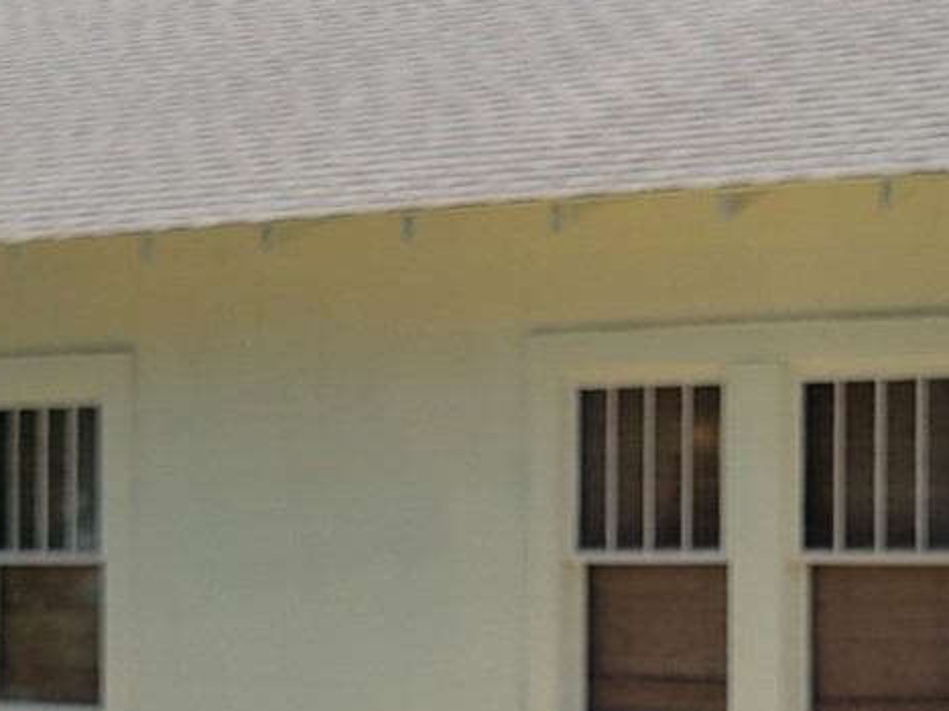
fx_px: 2933
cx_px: 563
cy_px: 514
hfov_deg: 18.4
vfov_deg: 13.8
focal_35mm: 107
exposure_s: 1/1829
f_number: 1.8
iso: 40
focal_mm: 5.4
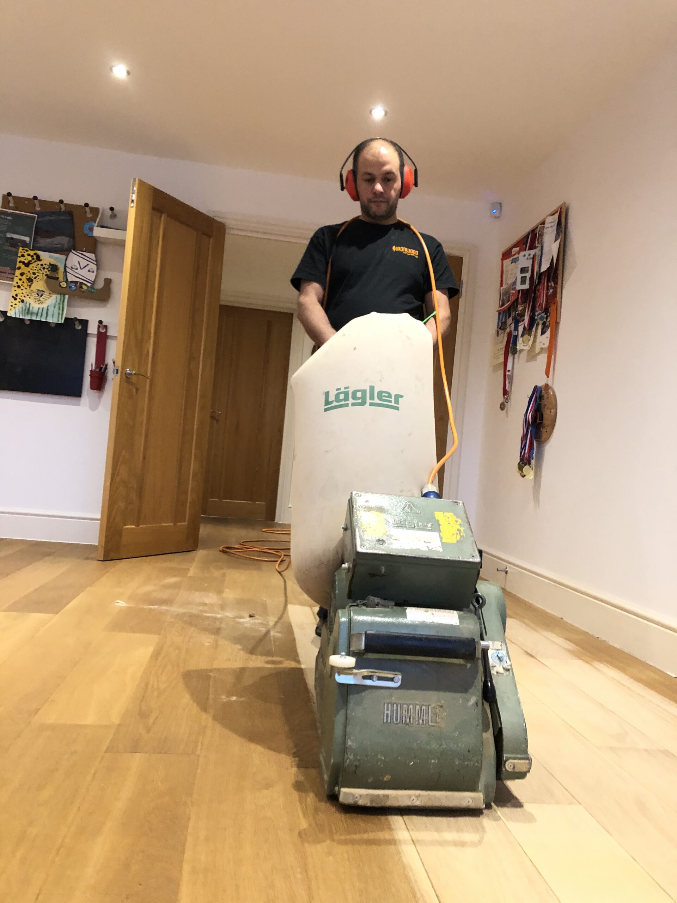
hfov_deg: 49.7
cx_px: 338
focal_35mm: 28
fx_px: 730
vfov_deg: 63.4
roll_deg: -4.1
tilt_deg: +1.0
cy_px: 452
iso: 80
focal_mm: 4
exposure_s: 1/15
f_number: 1.8
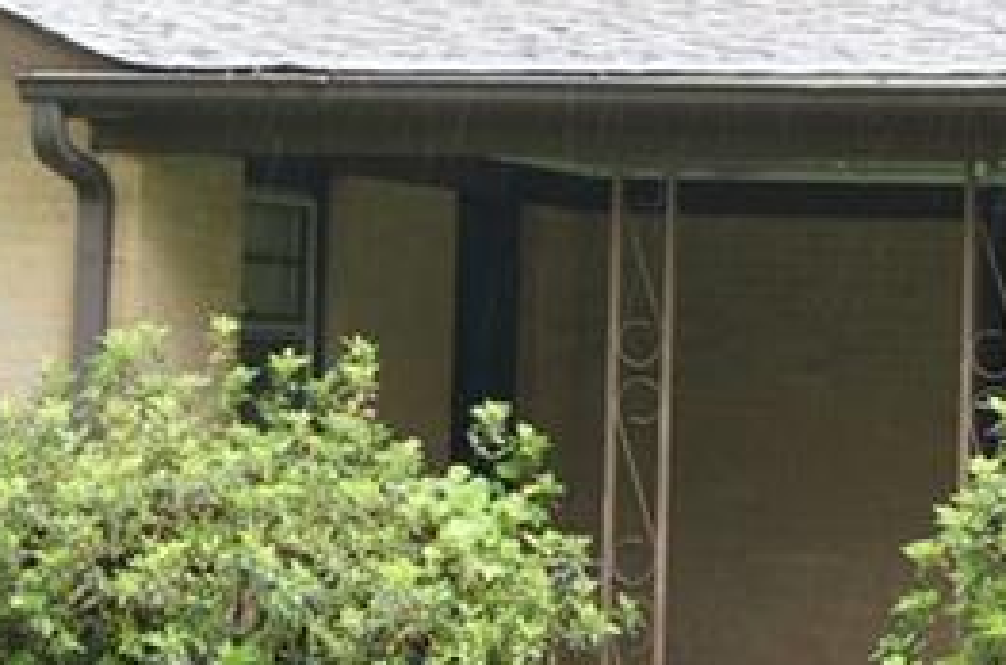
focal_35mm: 146
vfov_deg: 9.3
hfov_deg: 14.1
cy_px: 189
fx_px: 4069
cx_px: 501
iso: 200
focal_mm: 25
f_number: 4.5
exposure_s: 1/60
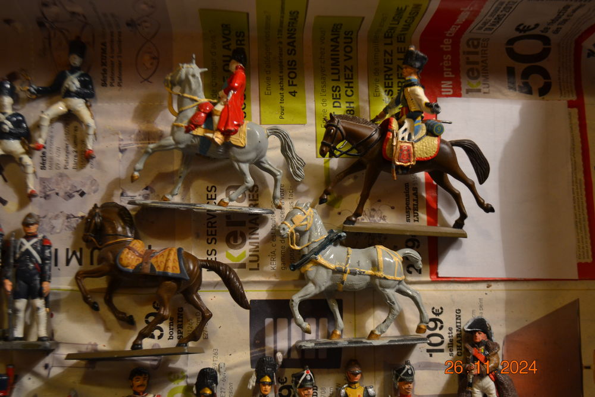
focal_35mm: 39
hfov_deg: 49.5
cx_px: 298
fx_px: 645
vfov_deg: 34.2
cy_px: 198
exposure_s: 1/25
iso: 400
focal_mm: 26
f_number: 4.2
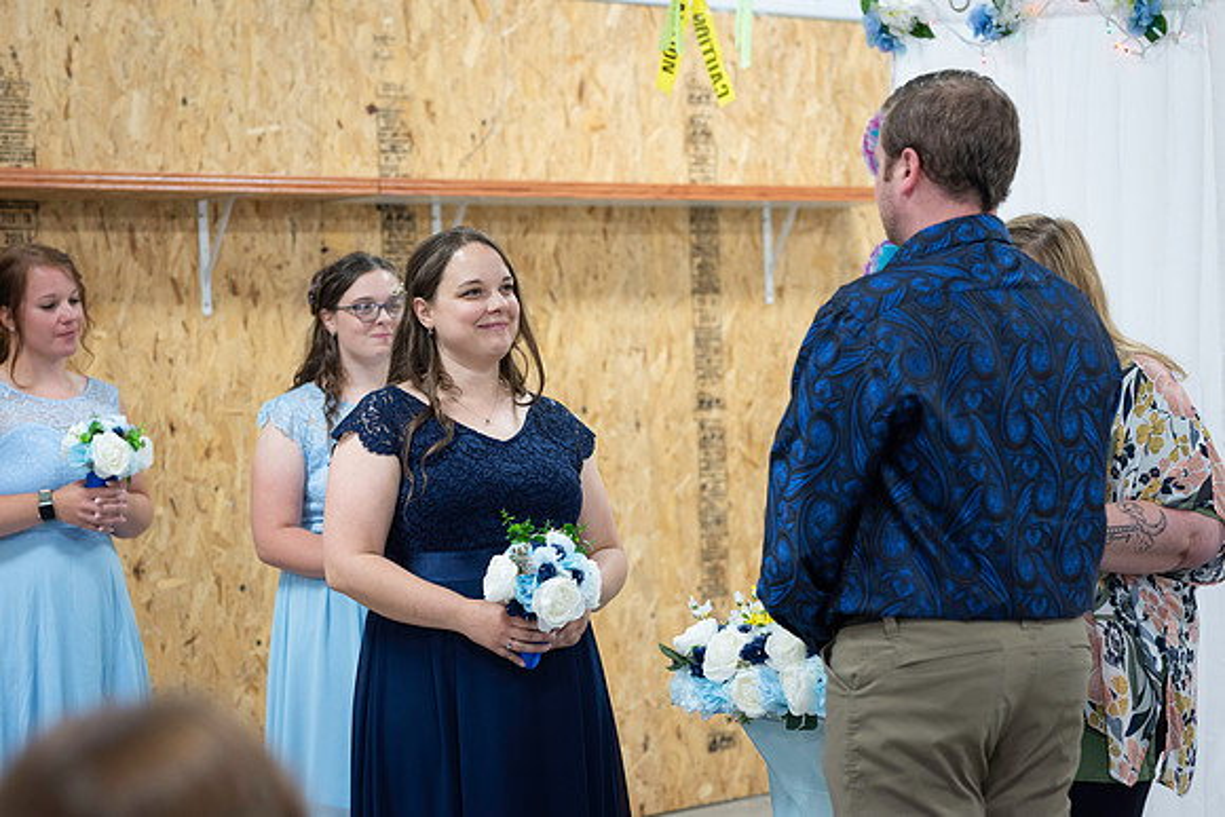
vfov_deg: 16.1
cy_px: 408
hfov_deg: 23.9
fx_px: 2893
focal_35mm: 85
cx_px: 612
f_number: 3.5
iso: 640
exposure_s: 1/125
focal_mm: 85
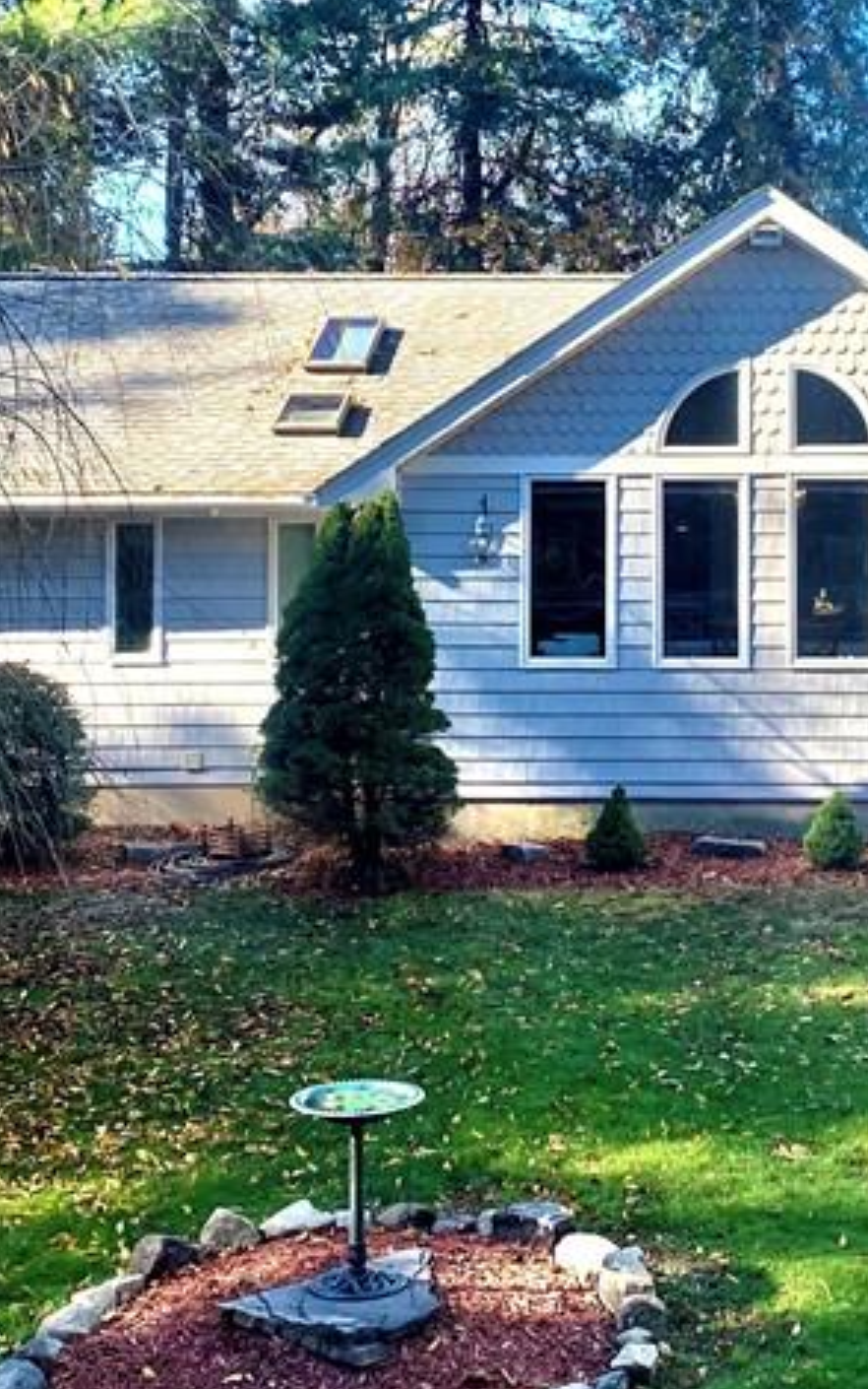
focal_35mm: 60
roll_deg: +0.2
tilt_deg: -2.9
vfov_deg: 33.8
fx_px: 2270
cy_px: 517
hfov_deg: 21.4
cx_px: 691
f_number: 1.8
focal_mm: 4.25
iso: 32
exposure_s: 1/778
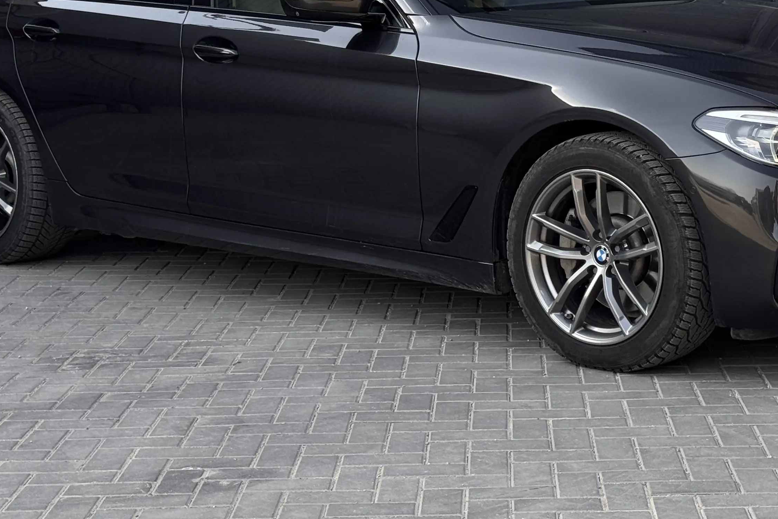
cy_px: 88
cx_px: 491
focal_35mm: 90
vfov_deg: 15.1
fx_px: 1945
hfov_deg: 22.6
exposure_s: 1/1263
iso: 64
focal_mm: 6.76
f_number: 1.78
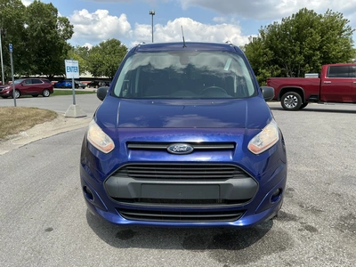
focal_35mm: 28
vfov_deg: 49.7
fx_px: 288
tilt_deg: -8.1
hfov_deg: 63.4
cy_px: 134
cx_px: 178
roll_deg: +0.5
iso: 25
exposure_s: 1/1342
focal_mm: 3
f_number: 1.8
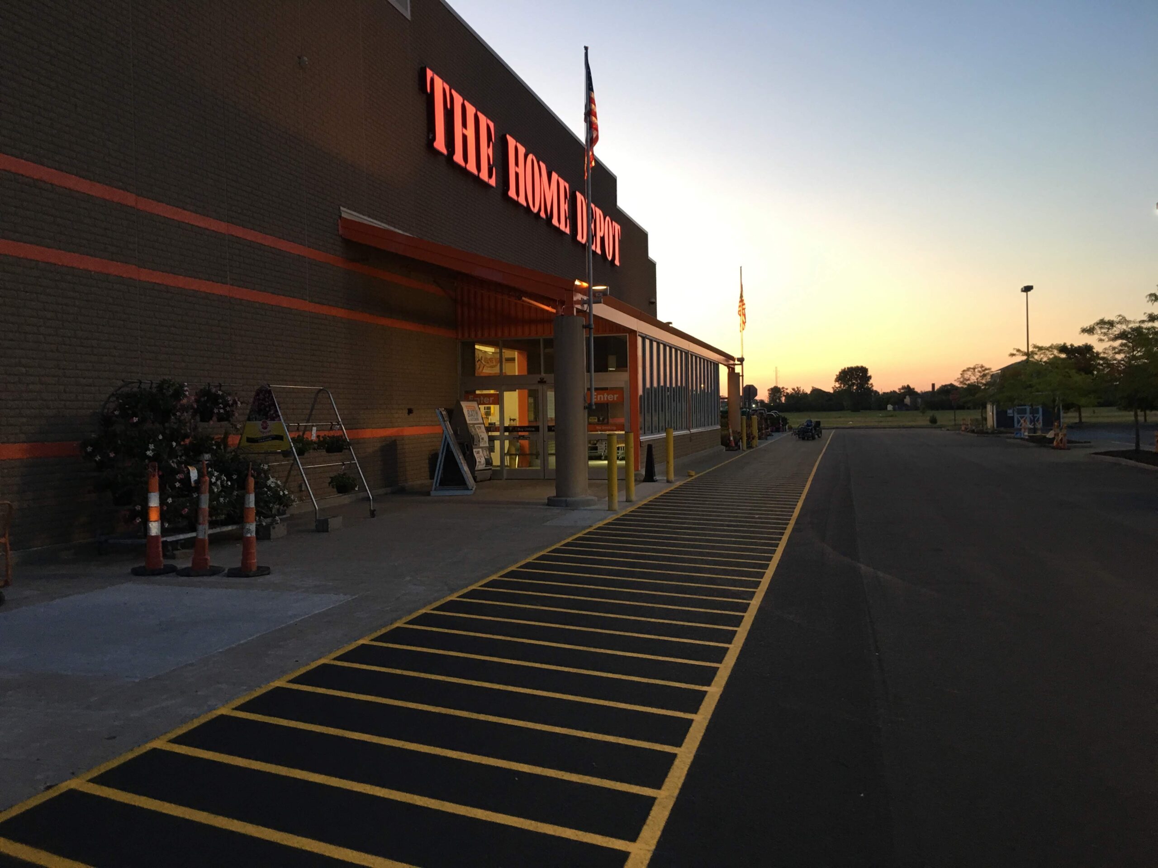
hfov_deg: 61.7
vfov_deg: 48.2
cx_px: 579
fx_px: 970
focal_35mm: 29
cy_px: 434
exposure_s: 1/15
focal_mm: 4.15
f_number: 2.2
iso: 40
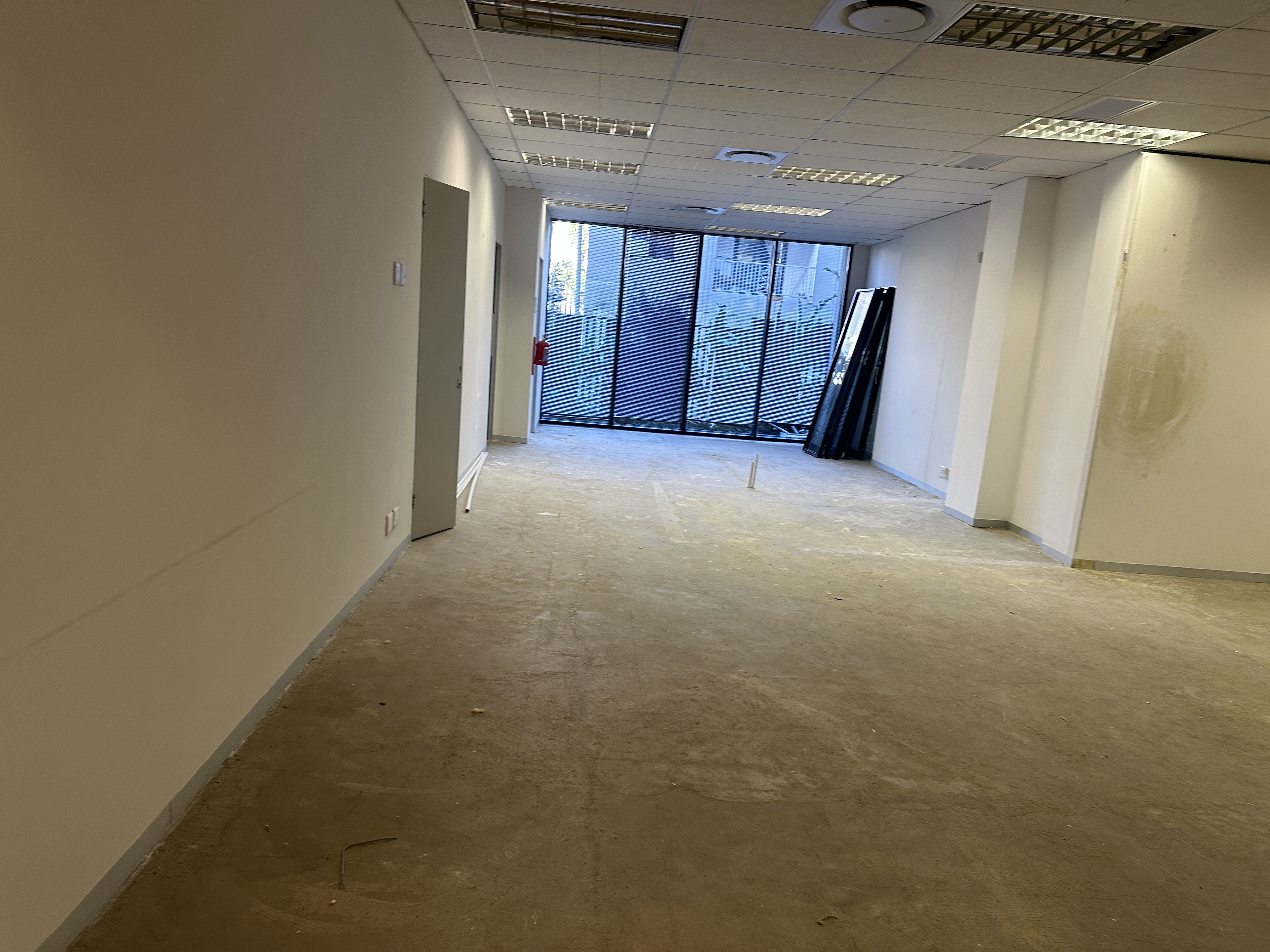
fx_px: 881
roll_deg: -4.9
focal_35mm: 24
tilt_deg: -8.5
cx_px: 635
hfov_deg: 71.6
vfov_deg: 56.8
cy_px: 476
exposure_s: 1/100
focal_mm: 6.86
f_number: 1.78
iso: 125
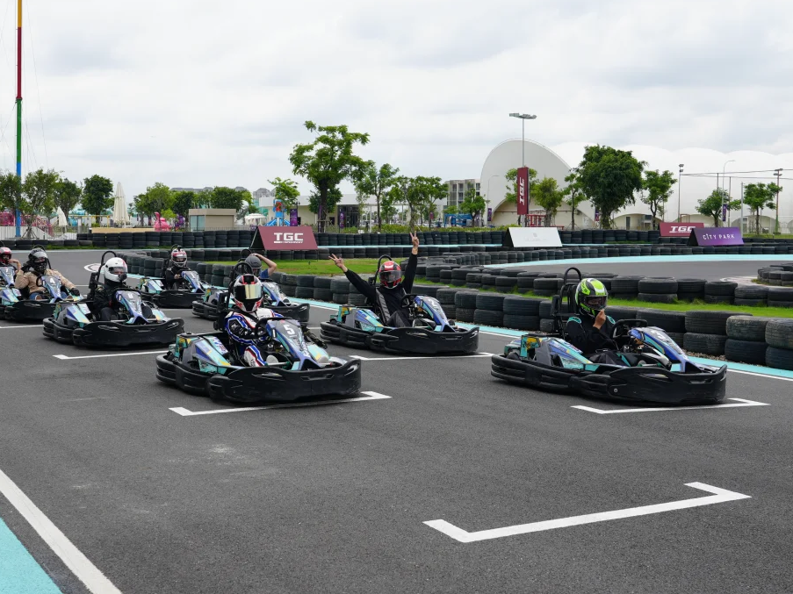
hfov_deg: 41.1
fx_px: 1054
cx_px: 328
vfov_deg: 31.5
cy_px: 283
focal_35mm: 46
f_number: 5
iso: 100
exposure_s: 1/640
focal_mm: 27
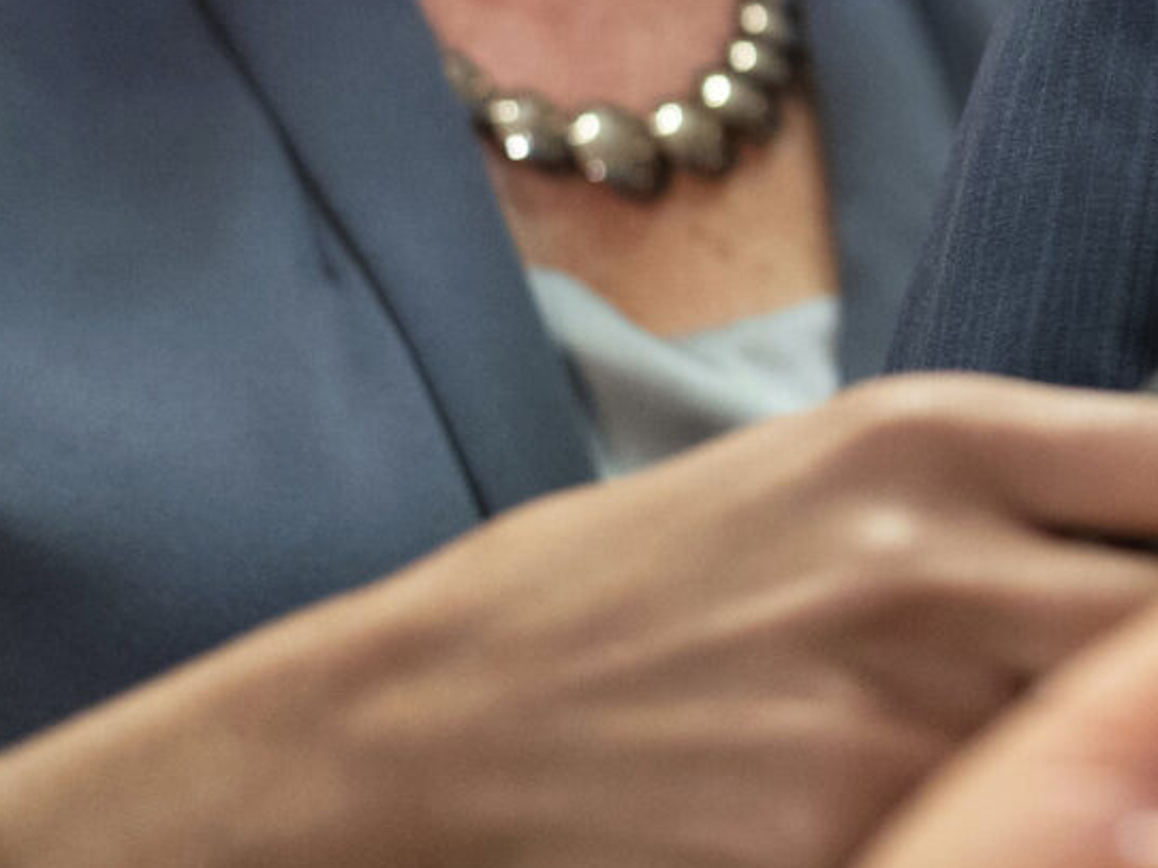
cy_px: -255
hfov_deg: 11.2
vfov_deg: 9.2
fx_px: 5317
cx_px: 2363
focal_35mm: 159
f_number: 1.8
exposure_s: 1/320
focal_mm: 35
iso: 1600
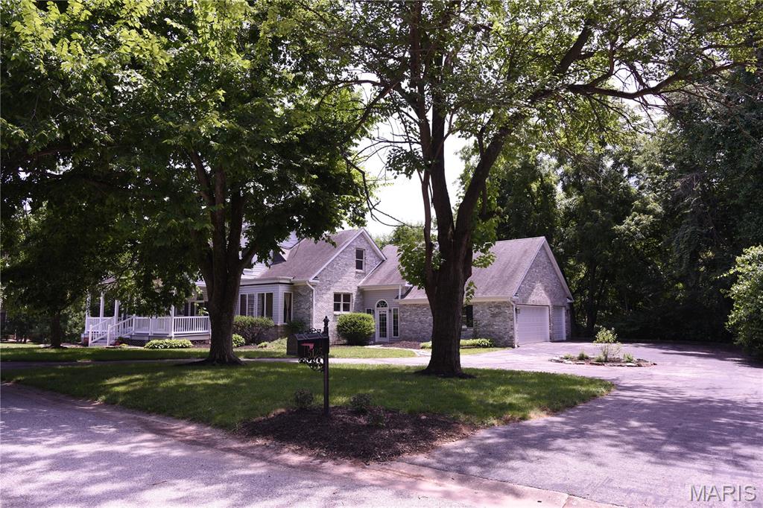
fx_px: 508
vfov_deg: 53.1
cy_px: 254
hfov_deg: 73.8
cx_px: 382
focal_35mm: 24
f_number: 6.3
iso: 125
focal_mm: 24
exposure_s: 1/160
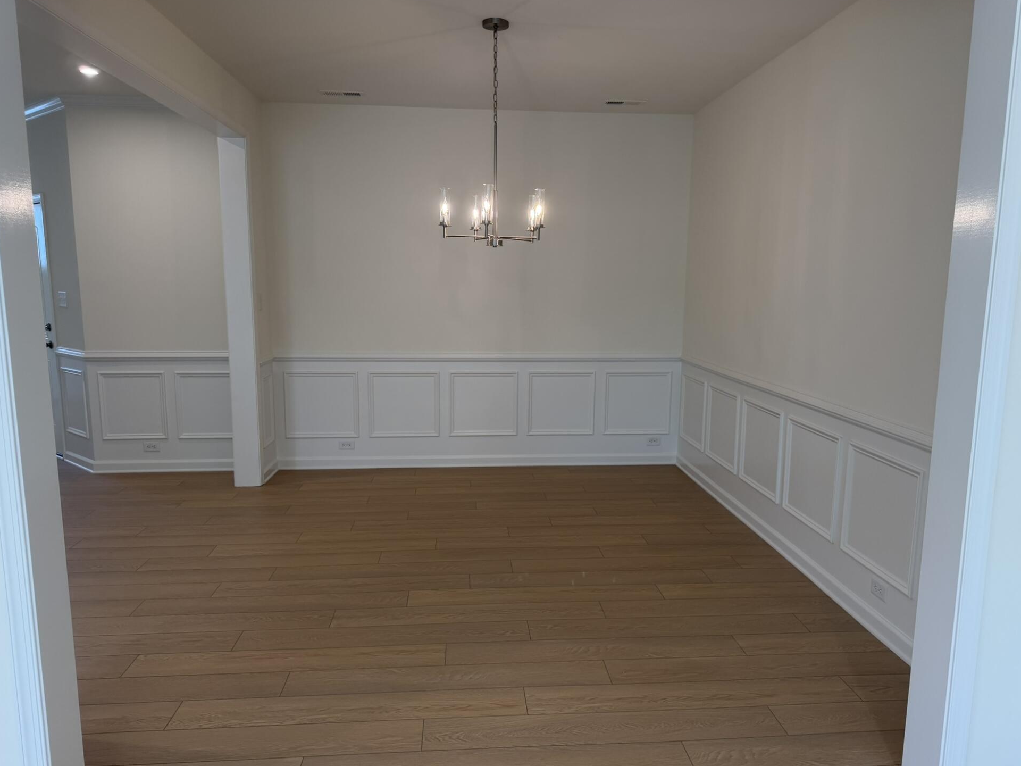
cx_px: 529
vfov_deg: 54.9
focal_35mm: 25
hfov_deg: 69.4
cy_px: 391
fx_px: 737
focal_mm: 6.76
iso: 125
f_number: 1.78
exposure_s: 1/162
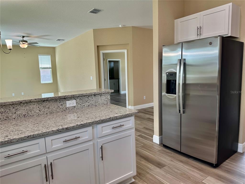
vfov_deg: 56.8
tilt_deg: -7.2
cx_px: 122
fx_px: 170
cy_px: 92
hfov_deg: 71.6
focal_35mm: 24
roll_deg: +1.6
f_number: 1.78
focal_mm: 6.86
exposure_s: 1/120
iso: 80
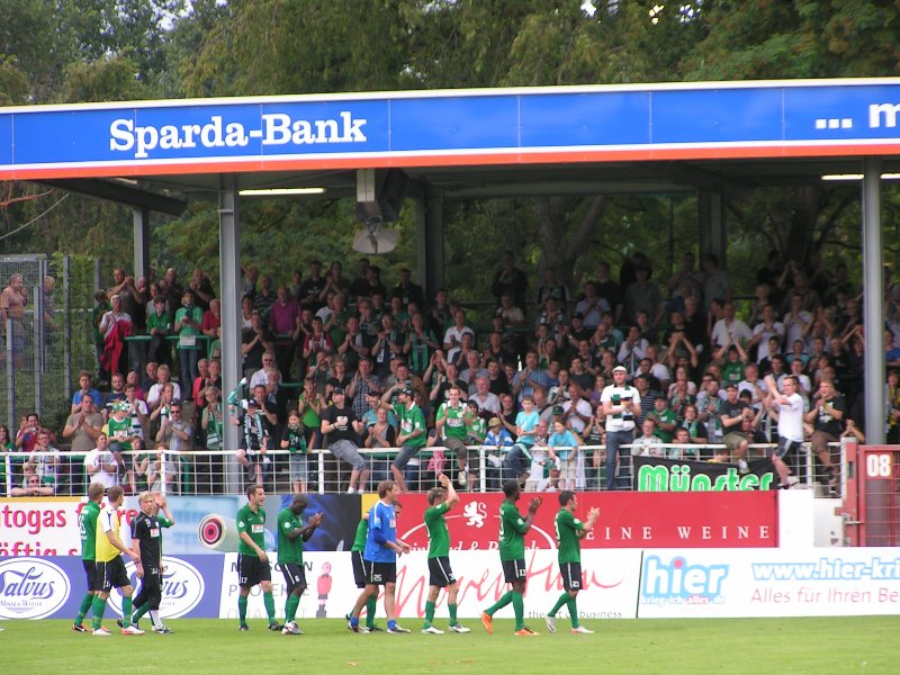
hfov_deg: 8.4
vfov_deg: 6.3
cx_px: 450
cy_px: 338
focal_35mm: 236
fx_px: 6136
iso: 50
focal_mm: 36.1
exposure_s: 1/200
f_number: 3.5
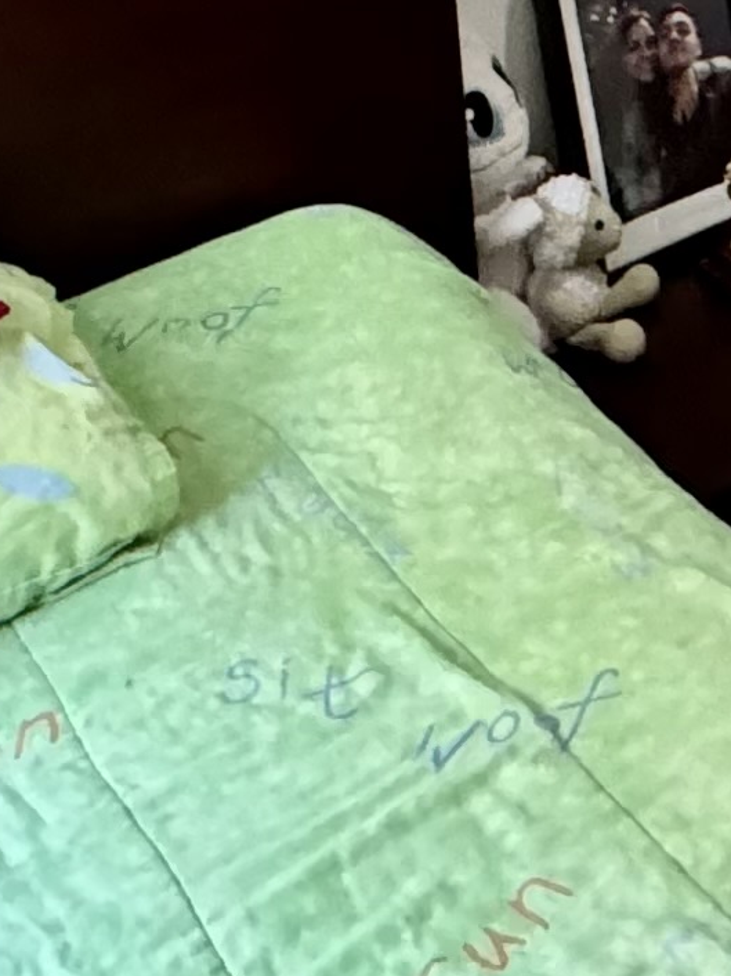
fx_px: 2254
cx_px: 1064
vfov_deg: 18.9
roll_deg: +3.0
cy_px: -774
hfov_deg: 16.9
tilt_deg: -0.9
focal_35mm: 80
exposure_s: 1/60
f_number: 2.2
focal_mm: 2.22
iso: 800
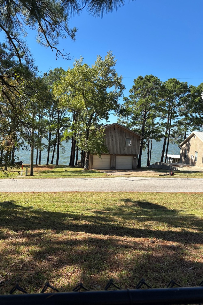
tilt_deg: -3.3
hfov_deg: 46.4
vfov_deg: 65.5
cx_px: 97
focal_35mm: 28
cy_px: 153
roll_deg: -4.0
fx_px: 237
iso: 50
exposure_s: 1/1845
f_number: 1.6
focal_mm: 5.96
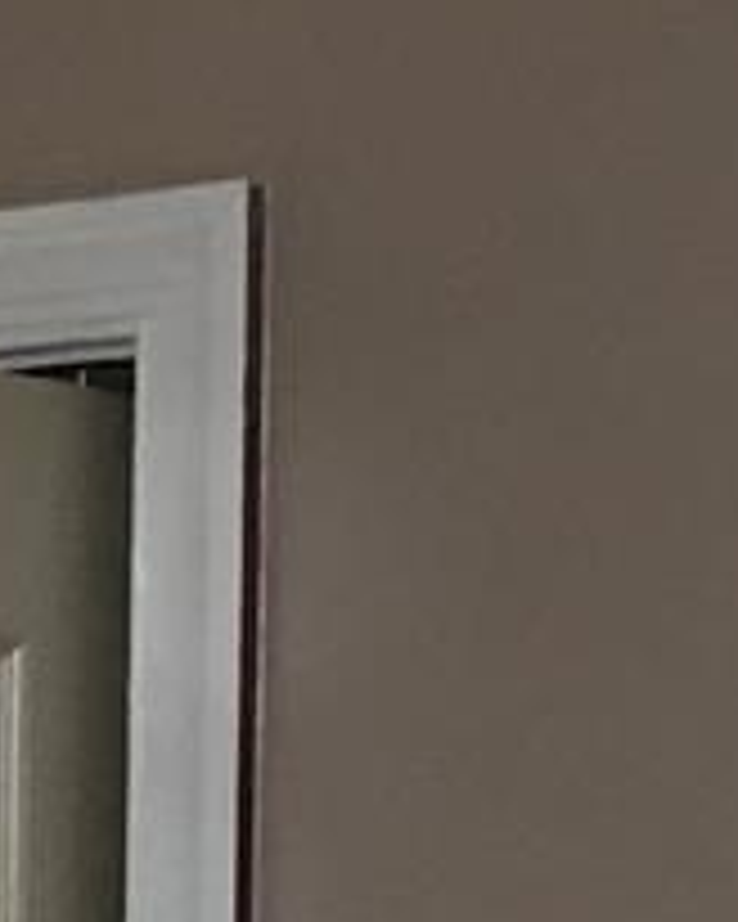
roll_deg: -1.0
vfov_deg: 6.6
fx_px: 7727
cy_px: 2046
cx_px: -1066
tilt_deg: -2.9
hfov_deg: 5.3
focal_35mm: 283
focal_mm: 4.15
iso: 50
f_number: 2.2
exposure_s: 1/15
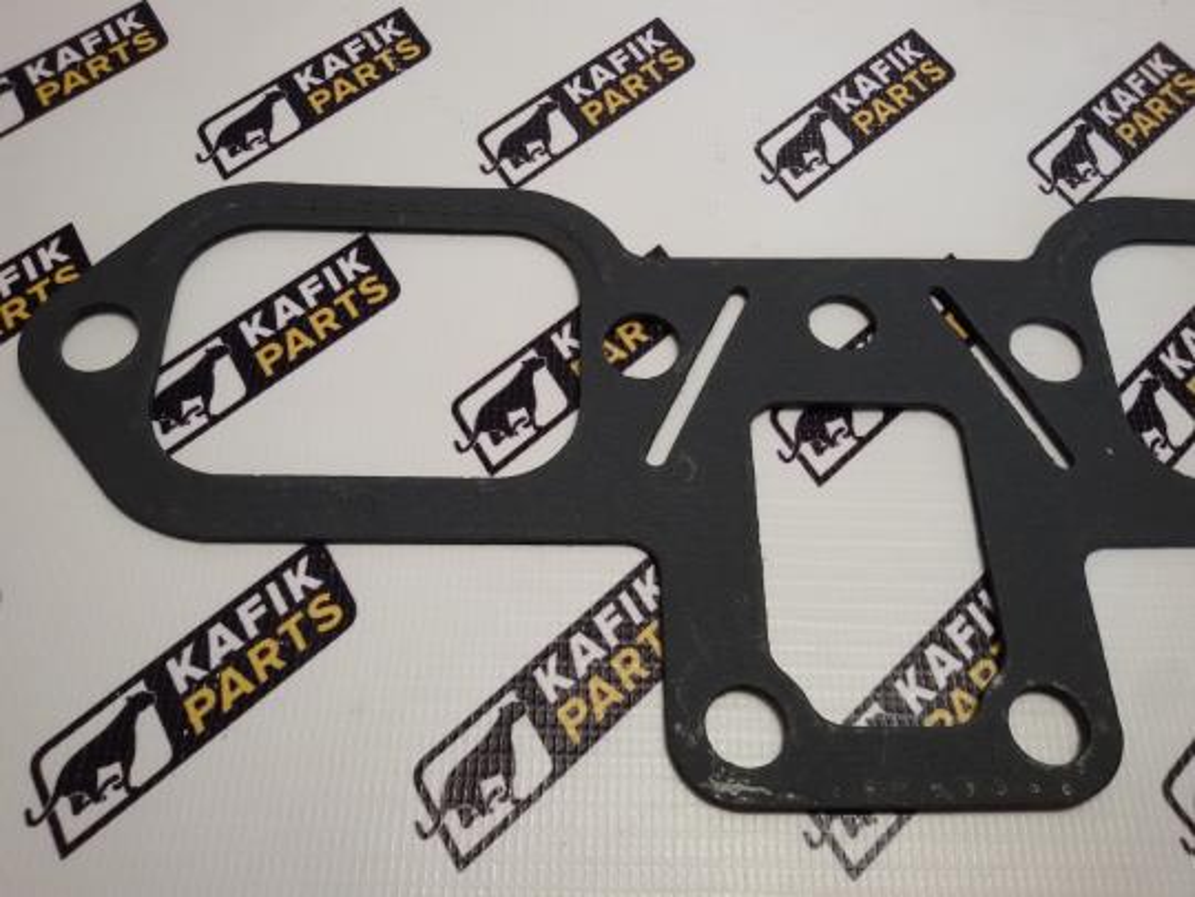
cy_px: 448
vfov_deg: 45.4
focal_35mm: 31
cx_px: 598
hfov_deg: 58.4
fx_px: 1070
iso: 50
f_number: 2.4
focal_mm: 2.93
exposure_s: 1/50
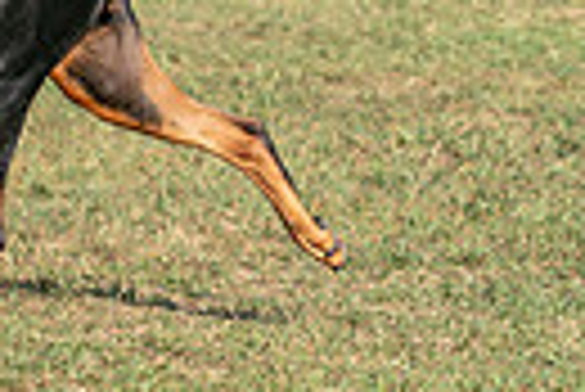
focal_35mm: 406
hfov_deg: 5.0
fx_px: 6605
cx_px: -284
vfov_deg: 3.4
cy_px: -282
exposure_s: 1/1600
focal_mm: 91
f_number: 4.5
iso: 320
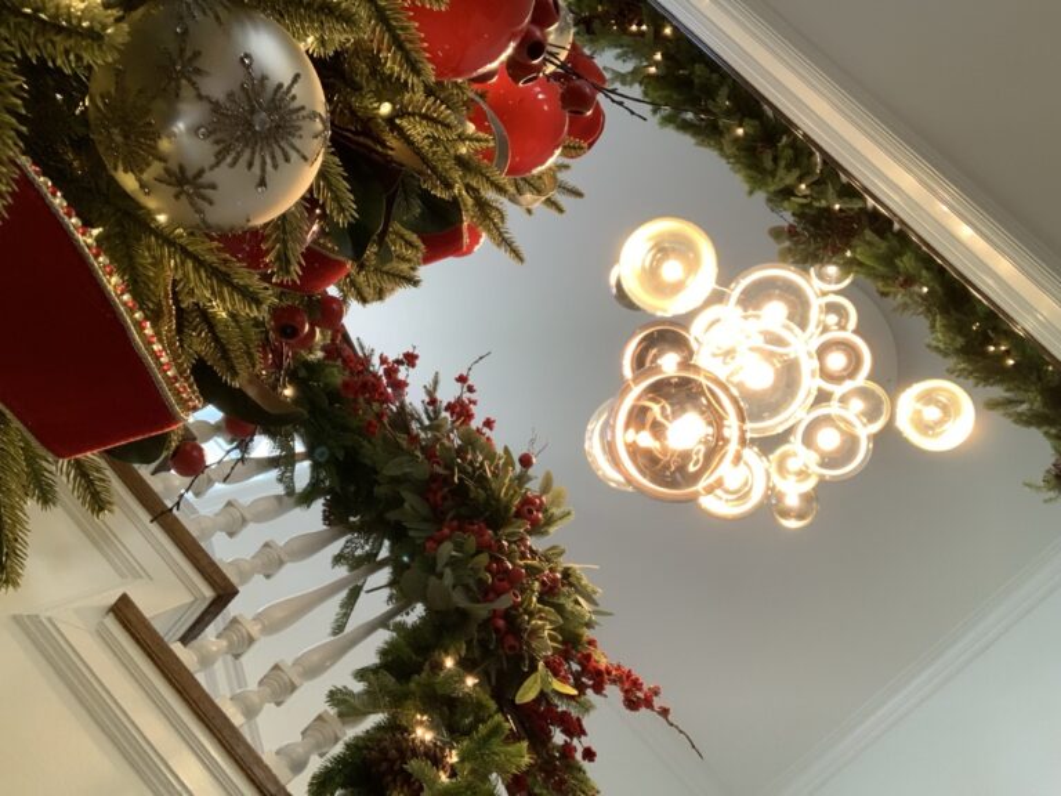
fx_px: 981
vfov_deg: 44.2
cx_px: 530
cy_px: 398
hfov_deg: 56.8
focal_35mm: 32
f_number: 2.2
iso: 200
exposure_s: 1/60
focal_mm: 2.87
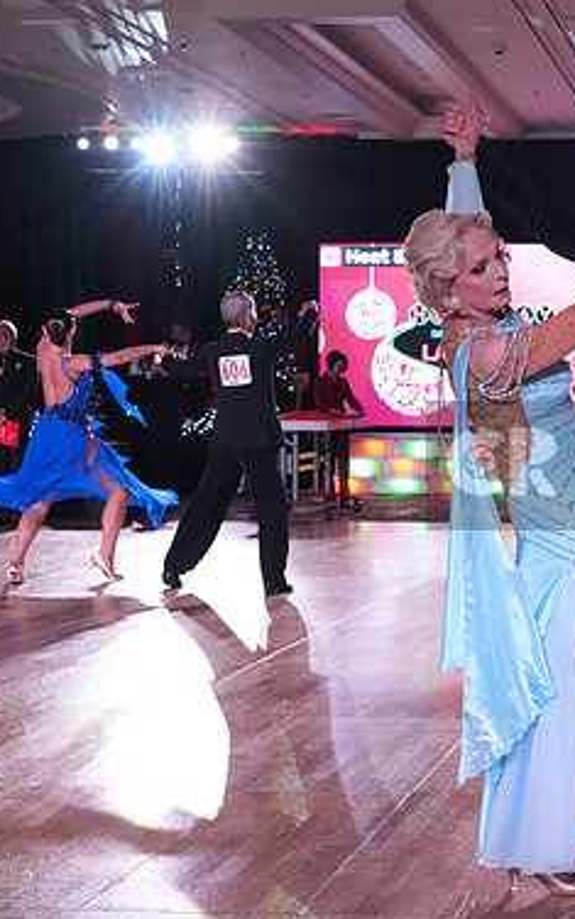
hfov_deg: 18.6
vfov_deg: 31.1
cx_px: 692
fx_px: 1655
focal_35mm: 66
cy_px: 466
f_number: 6.3
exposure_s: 1/320
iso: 5000
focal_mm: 42
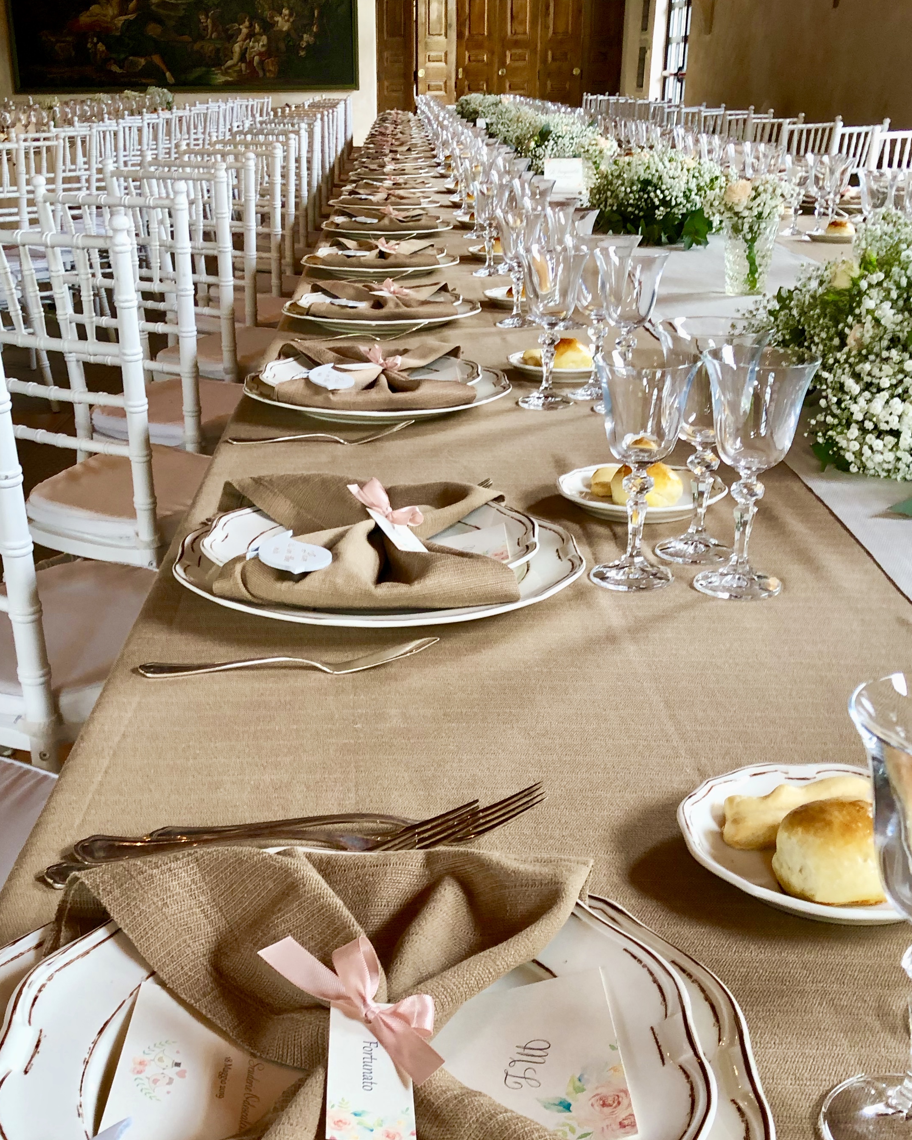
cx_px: 407
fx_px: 1383
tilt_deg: -22.9
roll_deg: -0.7
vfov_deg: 44.3
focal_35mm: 41
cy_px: 727
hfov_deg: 36.4
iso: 40
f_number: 1.8
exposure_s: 1/33
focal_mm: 4
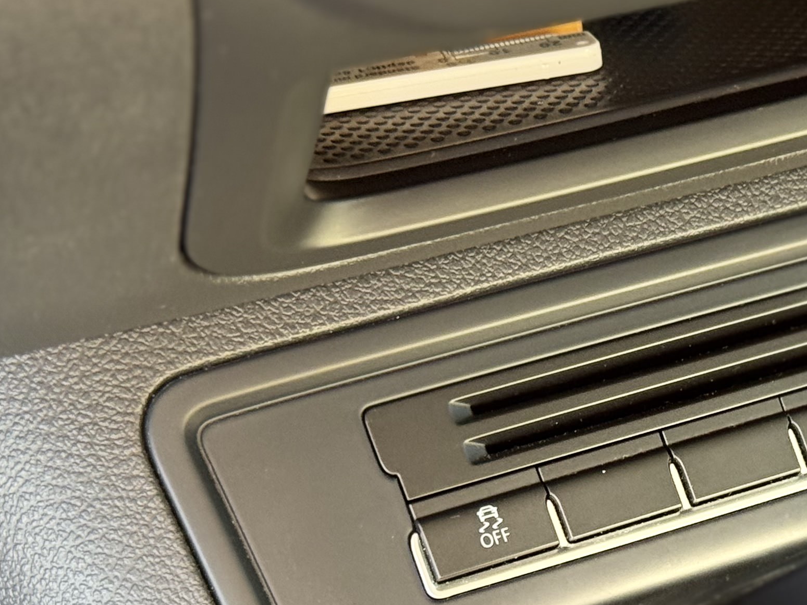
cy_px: 663
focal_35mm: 125
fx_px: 2914
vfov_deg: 11.7
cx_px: 992
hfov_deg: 15.2
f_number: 1.78
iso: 125
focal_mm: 6.76
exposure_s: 1/60
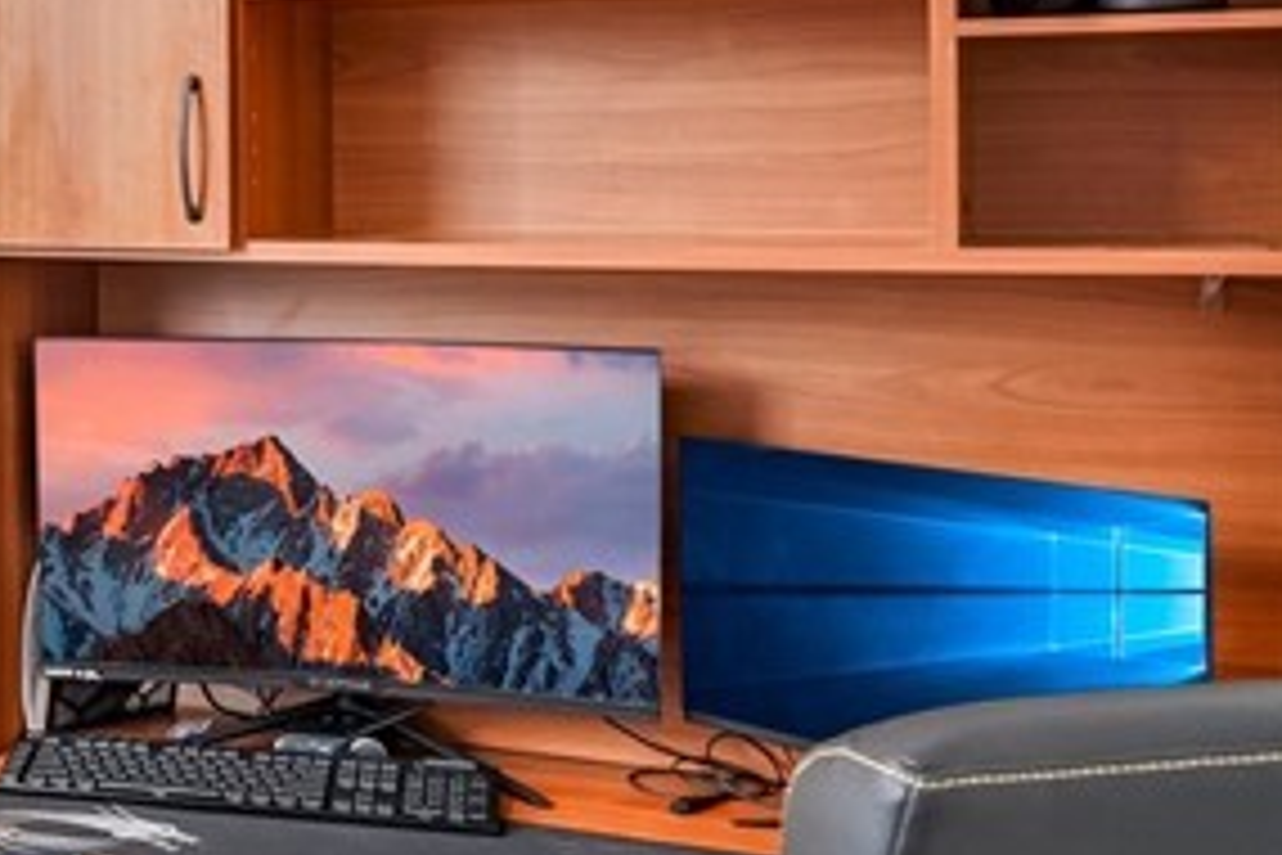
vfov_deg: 21.9
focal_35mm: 61
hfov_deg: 27.7
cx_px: -355
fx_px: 2172
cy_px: 155
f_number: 8
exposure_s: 1/15
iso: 400
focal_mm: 16
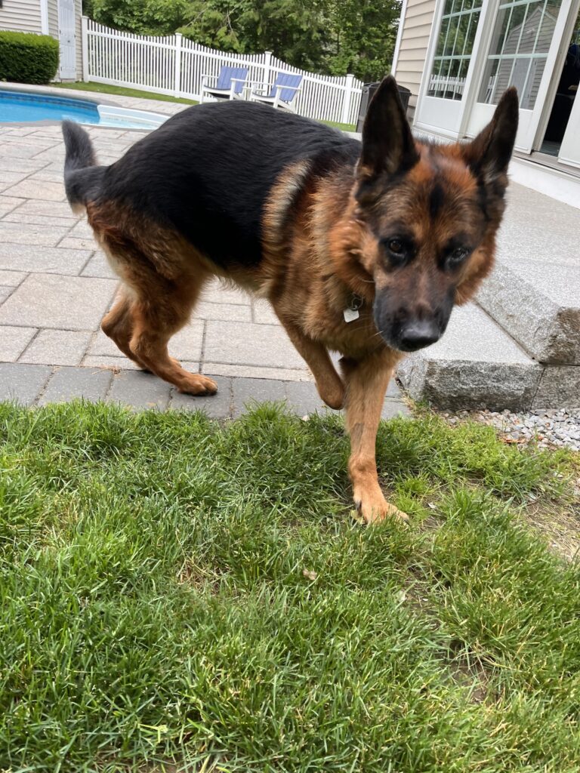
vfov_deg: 67.3
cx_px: 290
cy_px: 386
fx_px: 581
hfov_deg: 53.1
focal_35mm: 26
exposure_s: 1/254
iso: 40
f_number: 1.6
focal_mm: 5.1
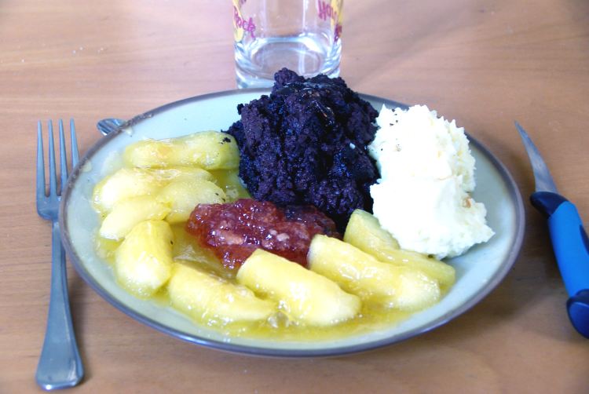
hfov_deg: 24.7
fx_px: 1343
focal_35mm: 82
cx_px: 294
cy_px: 197
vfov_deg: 16.7
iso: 1600
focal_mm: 55
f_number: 6.7
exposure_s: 1/3.33
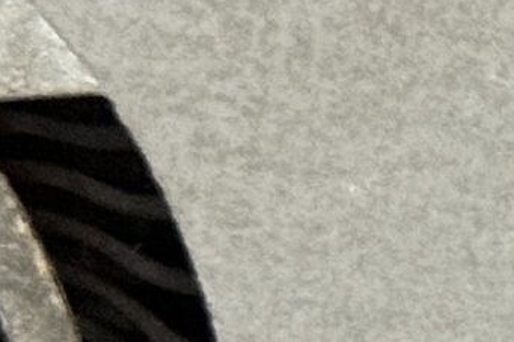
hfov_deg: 5.2
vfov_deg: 3.6
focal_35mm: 375
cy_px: 924
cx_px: 1444
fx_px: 5351
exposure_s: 1/40
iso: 400
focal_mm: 6.76
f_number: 1.78
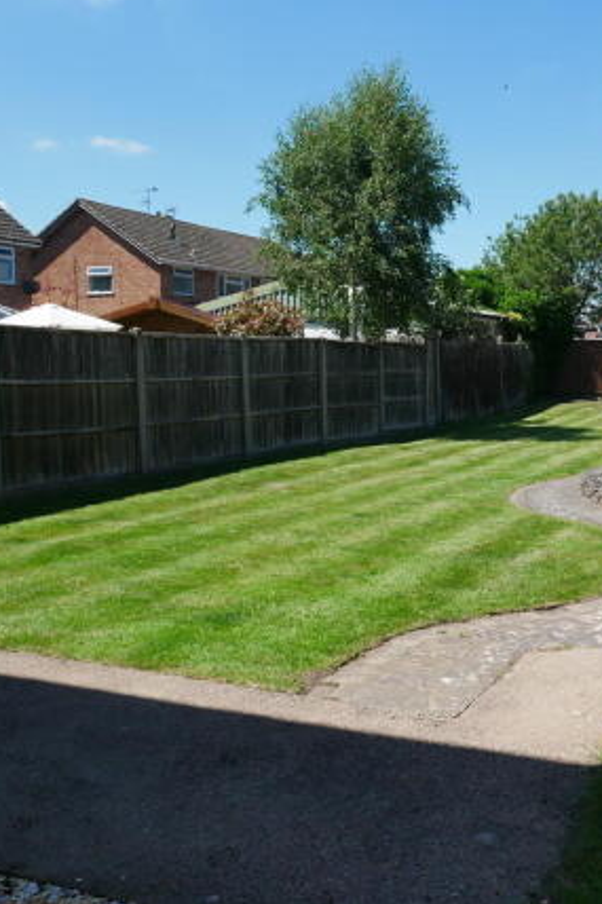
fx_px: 853
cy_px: 445
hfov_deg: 35.9
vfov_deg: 55.8
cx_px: 571
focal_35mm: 34
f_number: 7.1
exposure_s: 1/500
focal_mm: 12
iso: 200
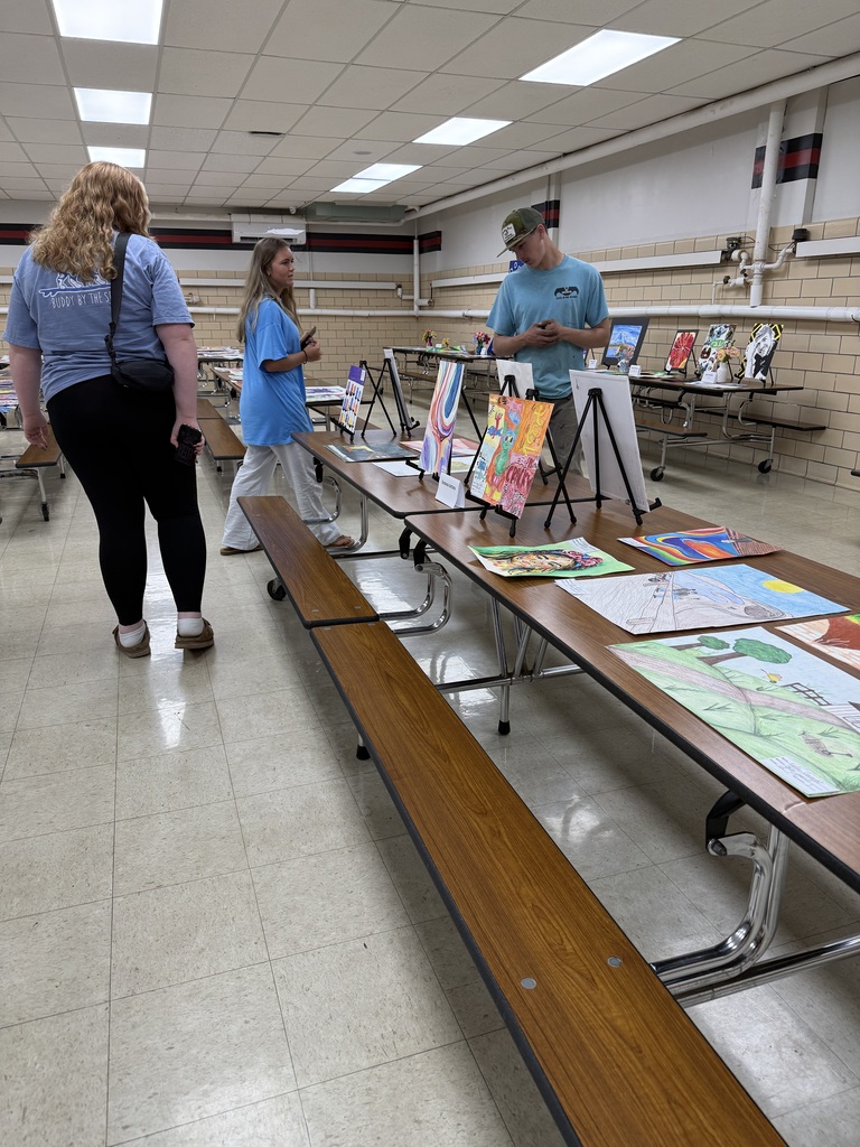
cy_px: 574
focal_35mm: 24
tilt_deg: -17.1
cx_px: 430
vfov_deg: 71.6
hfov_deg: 56.8
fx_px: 795
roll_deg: +0.3
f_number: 1.78
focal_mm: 6.76
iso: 100
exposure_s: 1/120
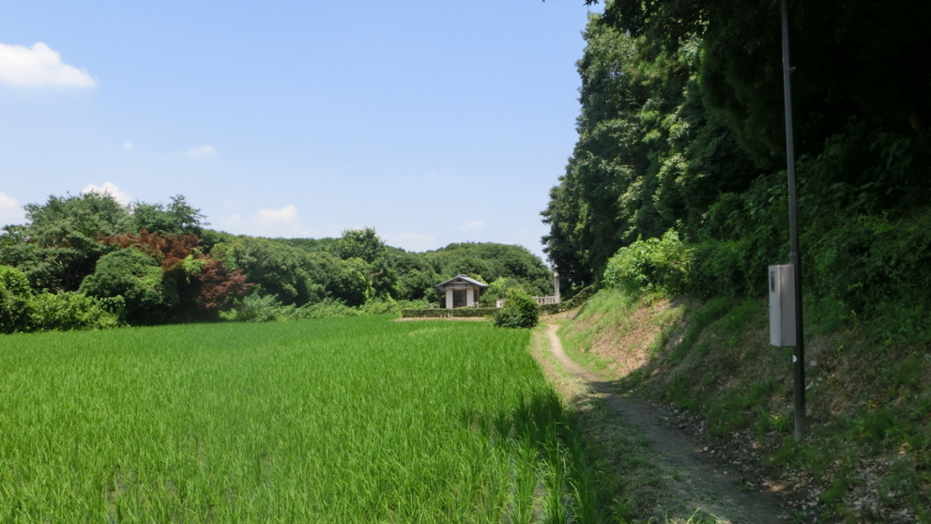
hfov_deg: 69.8
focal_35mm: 27
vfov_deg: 42.9
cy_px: 271
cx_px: 479
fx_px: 667
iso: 80
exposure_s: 1/160
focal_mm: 4.24
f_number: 7.9
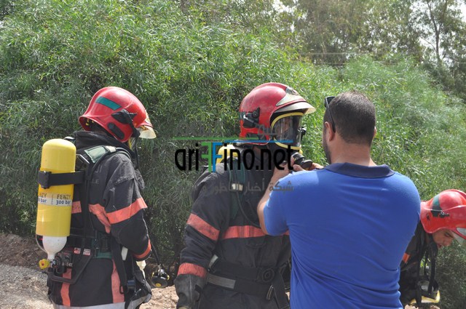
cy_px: 154
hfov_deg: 35.1
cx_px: 233
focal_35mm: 57
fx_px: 737
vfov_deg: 23.7
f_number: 8
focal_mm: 38
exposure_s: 1/250
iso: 200
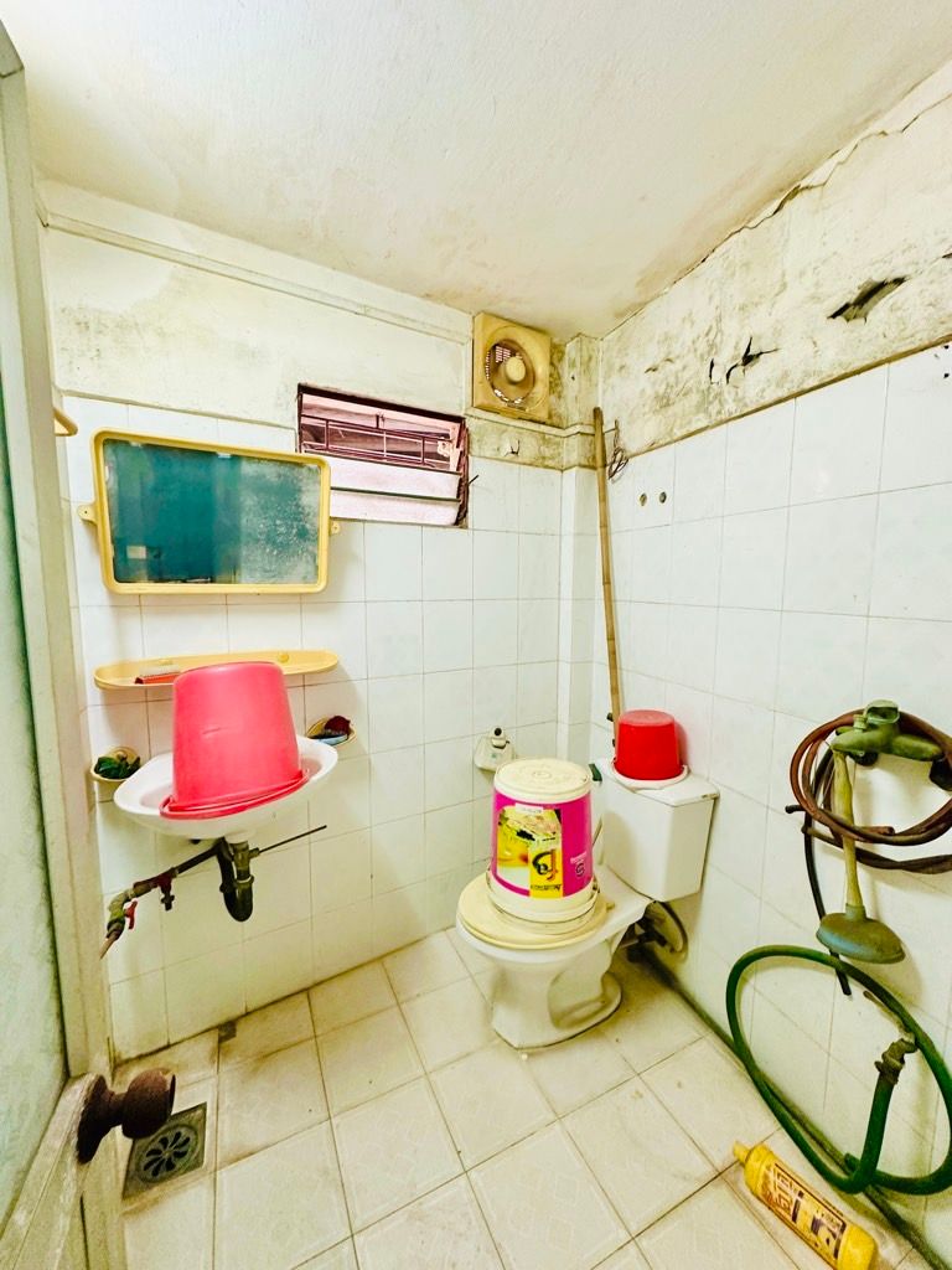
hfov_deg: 85.7
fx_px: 513
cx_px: 476
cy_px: 635
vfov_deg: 102.1
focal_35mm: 14
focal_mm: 2.22
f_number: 2.2
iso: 320
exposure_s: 1/50
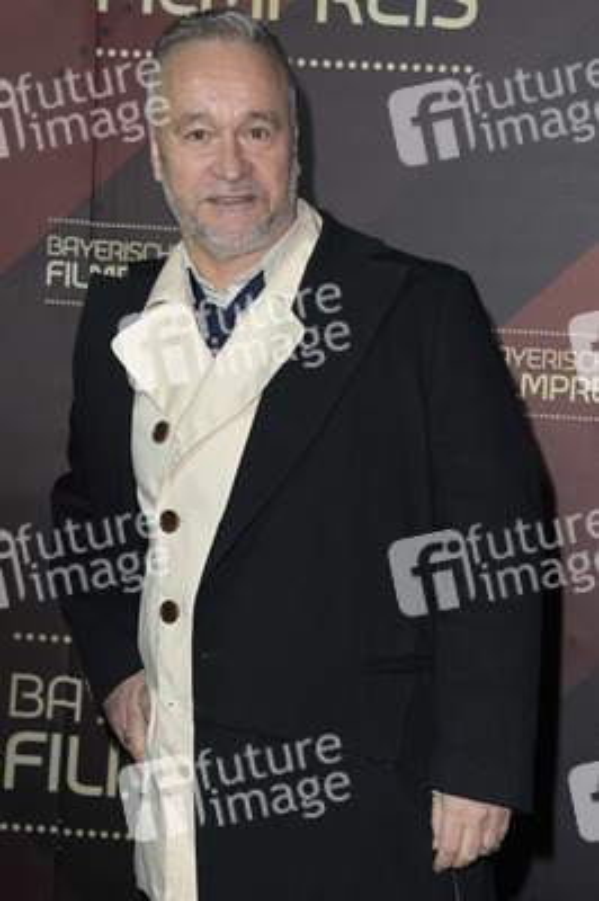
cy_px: 450
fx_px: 1700
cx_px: 300
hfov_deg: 20.0
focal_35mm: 68
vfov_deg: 29.7
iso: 640
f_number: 5.6
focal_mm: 68
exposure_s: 1/250
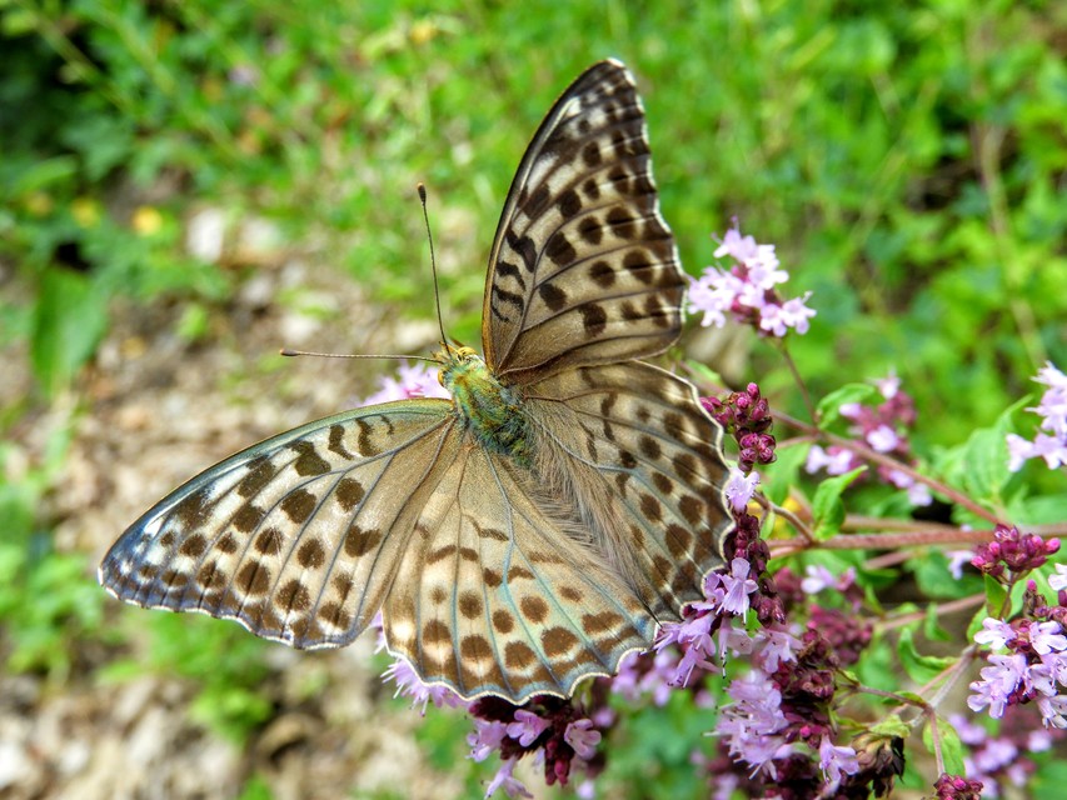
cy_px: 400
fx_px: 1387
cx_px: 534
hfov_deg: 42.1
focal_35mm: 45
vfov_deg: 32.2
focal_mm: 8.1
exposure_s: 1/125
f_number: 4
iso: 140
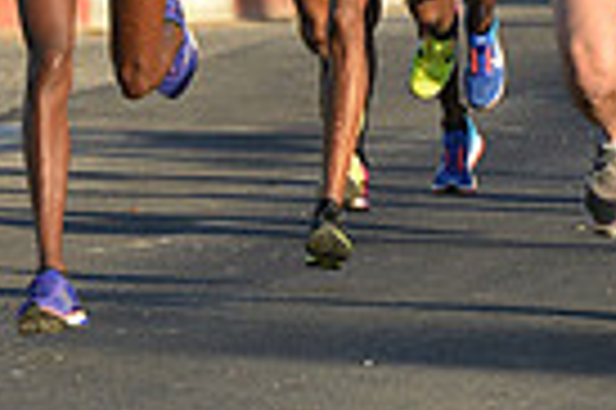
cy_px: -232
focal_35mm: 848
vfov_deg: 1.6
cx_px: 508
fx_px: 14493
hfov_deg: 2.4
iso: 400
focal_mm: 200
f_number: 5
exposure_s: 1/2000
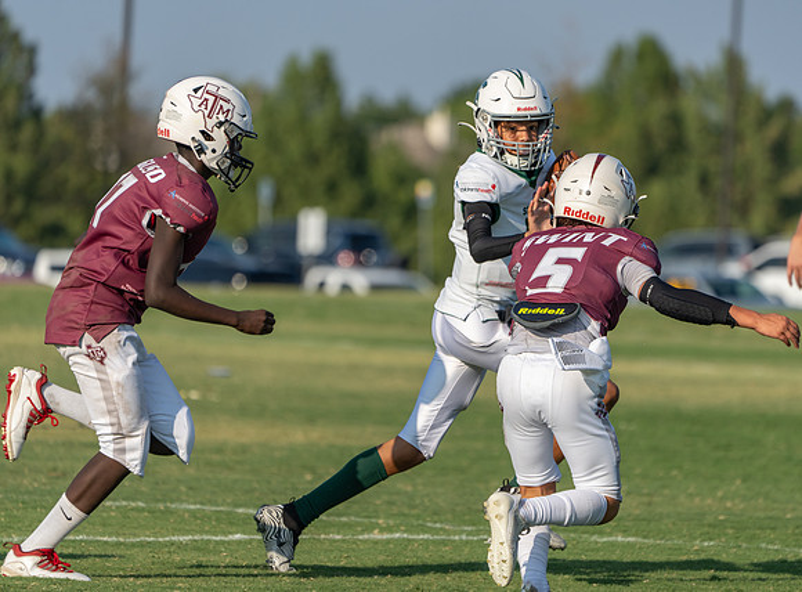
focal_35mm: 371
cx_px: 470
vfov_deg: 4.0
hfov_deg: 5.4
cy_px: 278
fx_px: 8538
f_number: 5.6
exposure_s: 1/1250
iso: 250
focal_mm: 327
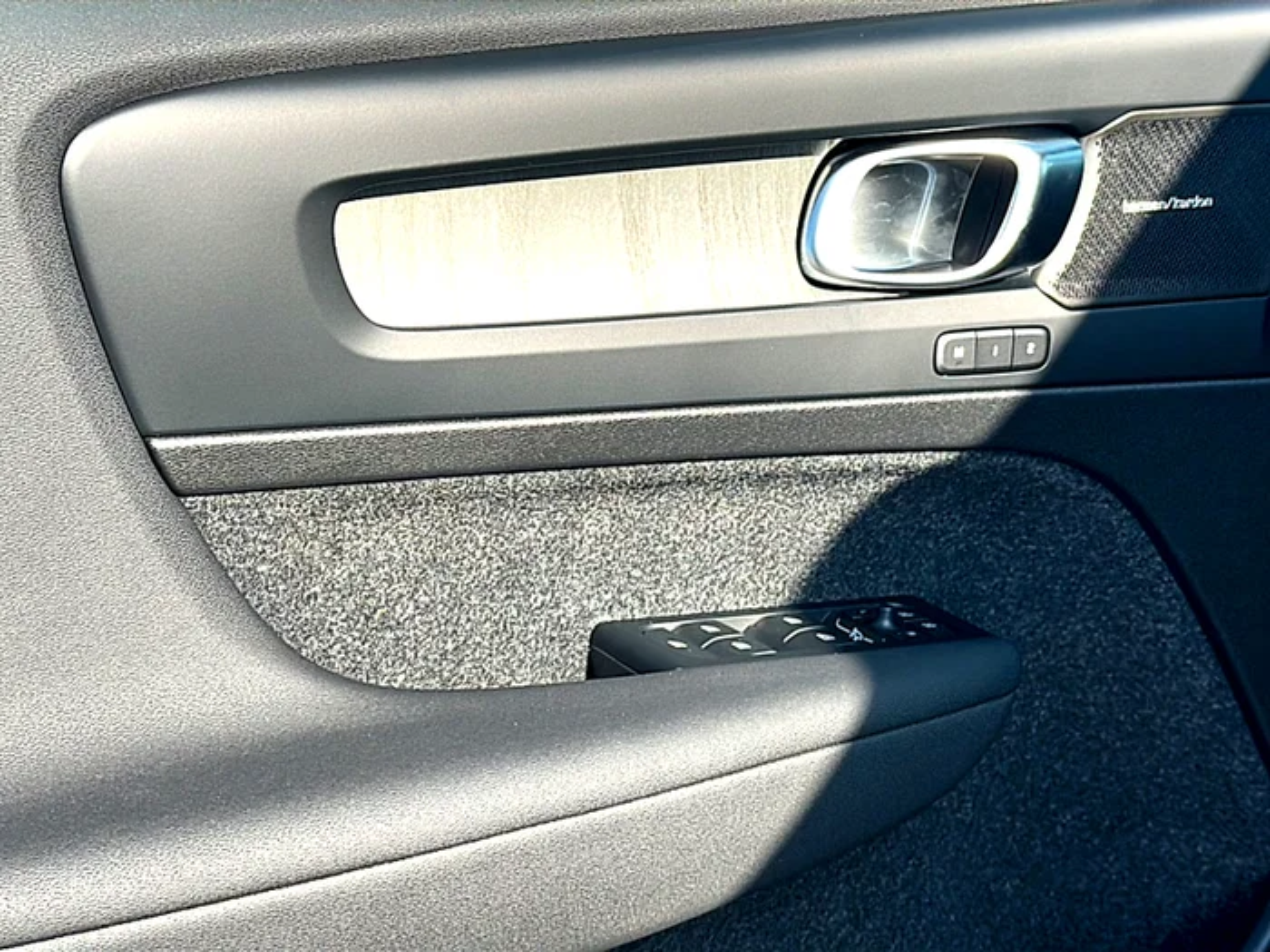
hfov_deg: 34.9
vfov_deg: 26.6
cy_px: 476
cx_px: 635
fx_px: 2018
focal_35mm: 55
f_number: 1.78
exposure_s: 1/904
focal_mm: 6.86
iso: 64
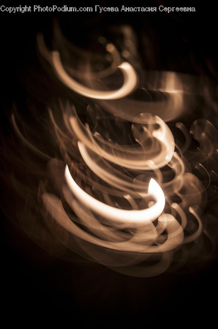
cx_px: 109
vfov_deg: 37.9
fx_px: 478
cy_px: 164
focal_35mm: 52
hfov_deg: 25.7
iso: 200
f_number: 8
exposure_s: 1/2.5
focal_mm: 35
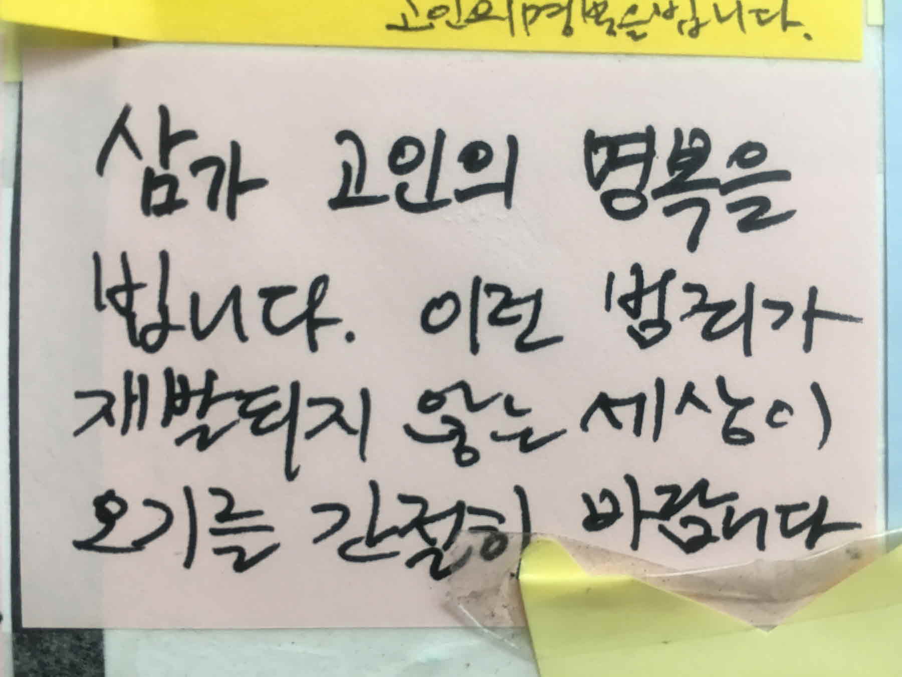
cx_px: 451
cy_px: 338
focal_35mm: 29
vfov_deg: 48.2
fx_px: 756
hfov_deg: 61.7
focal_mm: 4.15
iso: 25
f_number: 2.2
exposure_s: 1/40
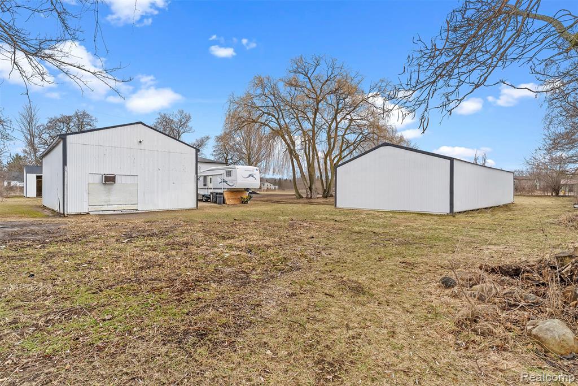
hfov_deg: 90.0
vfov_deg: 67.4
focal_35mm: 18
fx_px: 289
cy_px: 193
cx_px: 289
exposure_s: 1/20
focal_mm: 18
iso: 100
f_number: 8
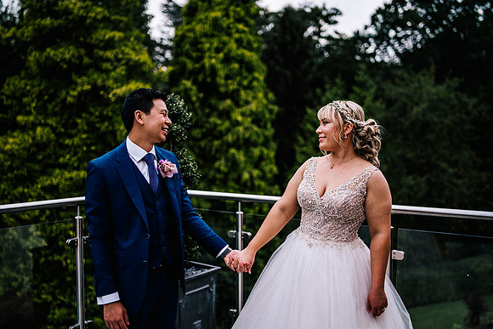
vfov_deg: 36.9
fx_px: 493
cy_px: 164
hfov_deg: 53.1
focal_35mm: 36
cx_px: 246
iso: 125
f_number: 1.4
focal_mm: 35
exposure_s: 1/250
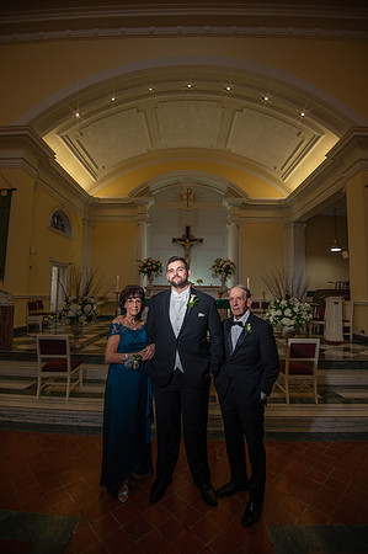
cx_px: 184
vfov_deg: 96.8
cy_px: 277
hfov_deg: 73.6
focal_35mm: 16
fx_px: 246
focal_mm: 16
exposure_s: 1/125
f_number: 4
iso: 200
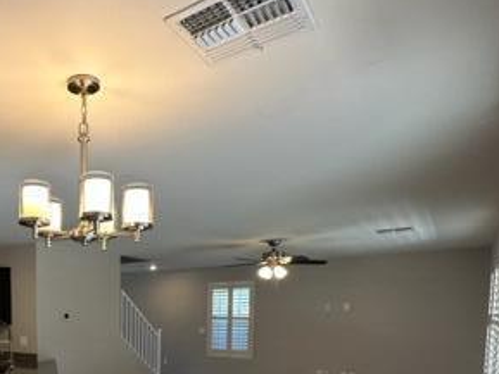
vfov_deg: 41.2
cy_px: 350
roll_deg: +0.1
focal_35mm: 31
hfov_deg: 54.0
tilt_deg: -5.2
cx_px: 93
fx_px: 447
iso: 100
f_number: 2.2
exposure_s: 1/120
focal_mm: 2.22
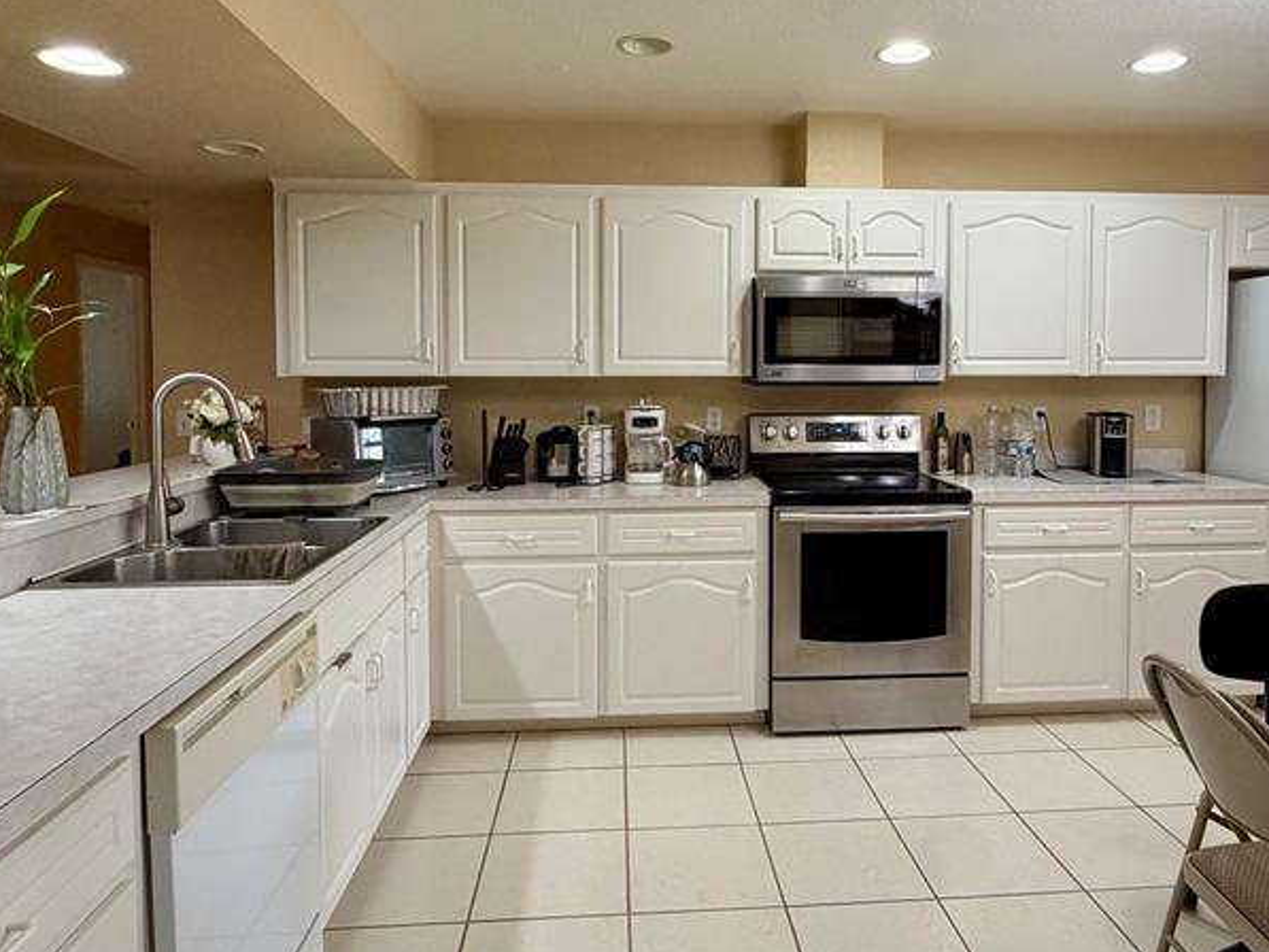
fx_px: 880
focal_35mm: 24
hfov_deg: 71.4
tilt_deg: -1.8
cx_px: 691
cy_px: 400
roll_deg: -0.4
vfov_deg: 56.6
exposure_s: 1/120
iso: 200
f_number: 2.2
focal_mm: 2.22
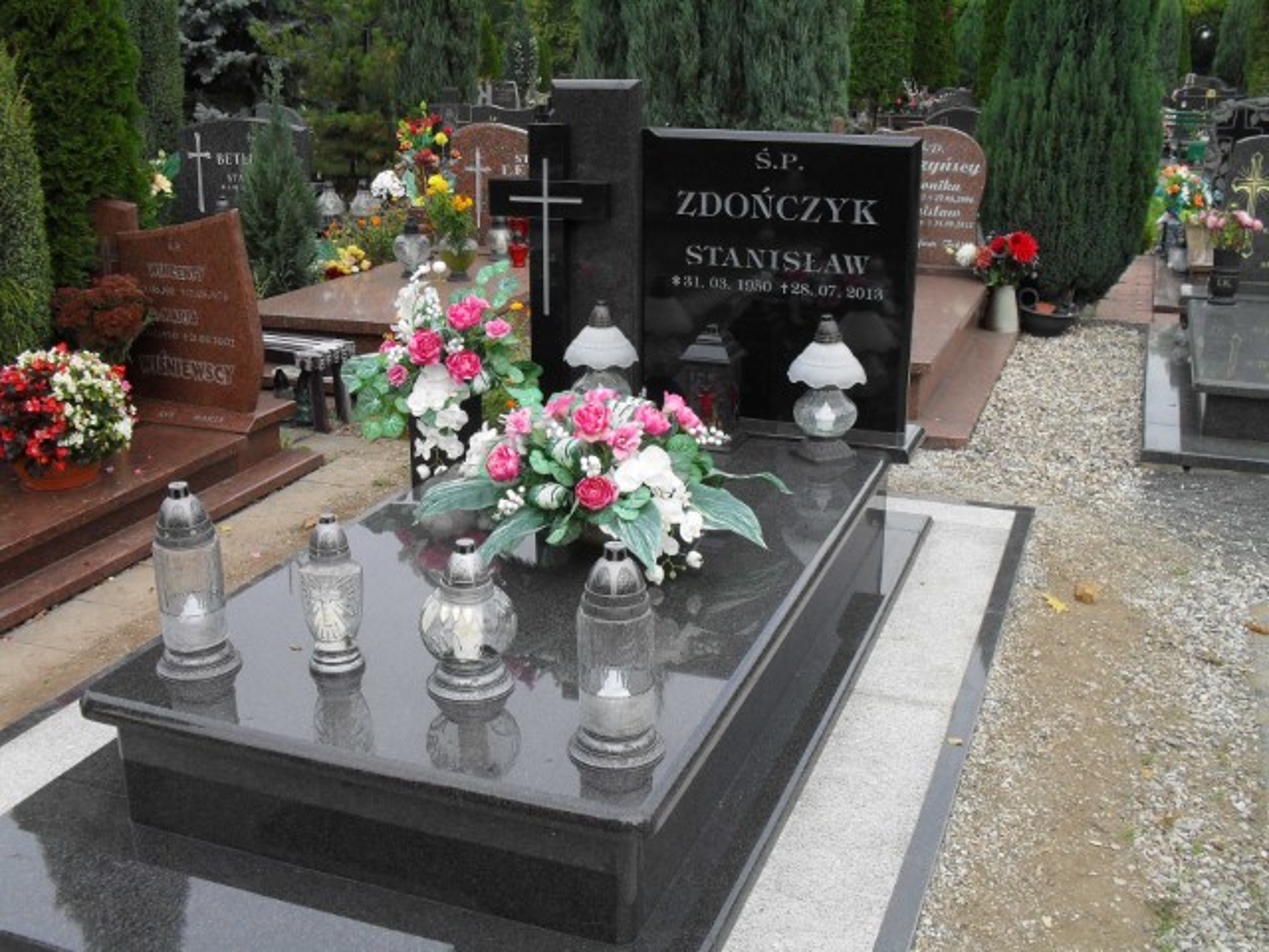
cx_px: 634
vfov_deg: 40.7
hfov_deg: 52.6
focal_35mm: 35
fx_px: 1283
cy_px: 476
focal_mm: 6.3
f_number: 3.2
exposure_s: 1/350
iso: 100
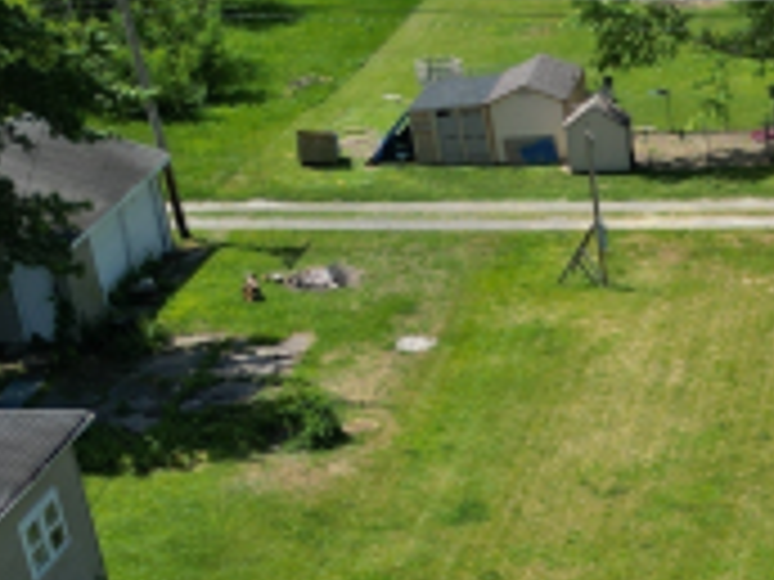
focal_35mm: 93
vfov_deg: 14.7
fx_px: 2079
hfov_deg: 19.9
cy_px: 881
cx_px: 916
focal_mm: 6.72
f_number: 1.7
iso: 100
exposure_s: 1/2000
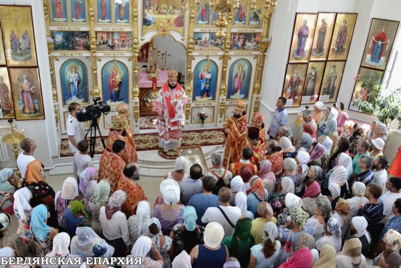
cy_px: 134
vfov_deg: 43.6
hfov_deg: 61.9
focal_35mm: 30
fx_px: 334
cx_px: 200
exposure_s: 1/500
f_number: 3.5
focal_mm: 20
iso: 2000
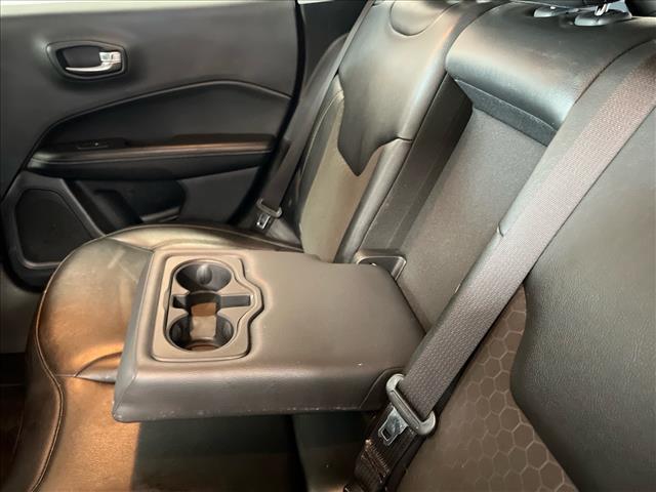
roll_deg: -2.7
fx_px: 493
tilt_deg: -29.7
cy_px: 246
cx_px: 328
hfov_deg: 67.3
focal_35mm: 26
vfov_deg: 53.1
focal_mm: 5.7
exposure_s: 1/15
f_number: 1.5
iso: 1600
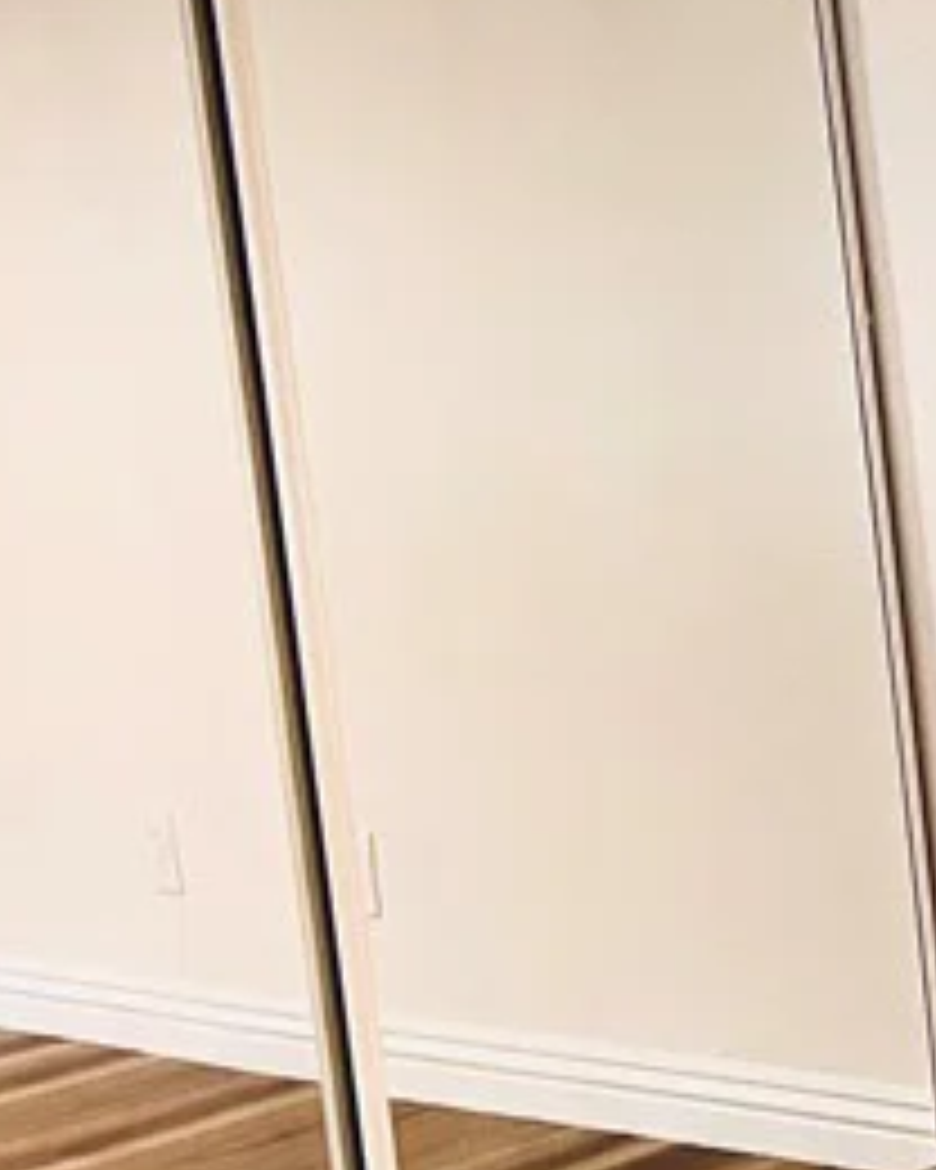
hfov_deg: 13.0
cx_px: 1971
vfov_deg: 19.1
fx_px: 3463
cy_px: 400
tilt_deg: -7.3
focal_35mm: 100
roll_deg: +3.1
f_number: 1.5
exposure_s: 1/60
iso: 100
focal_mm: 5.7
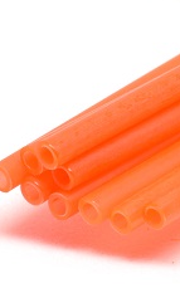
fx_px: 3668
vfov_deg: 4.5
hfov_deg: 2.8
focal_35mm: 467
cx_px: 298
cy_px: -81
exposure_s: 1/10
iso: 100
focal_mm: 105
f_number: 16
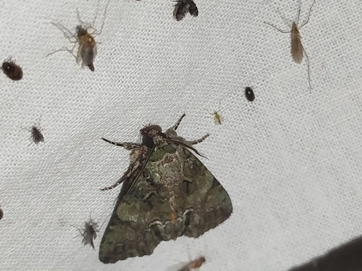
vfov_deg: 14.8
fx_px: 1045
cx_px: 155
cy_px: 142
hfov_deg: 19.6
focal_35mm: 100
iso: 125
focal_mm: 5.31
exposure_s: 1/50
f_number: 1.7
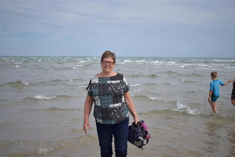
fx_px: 313
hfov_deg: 41.1
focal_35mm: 48
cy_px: 78
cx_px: 118
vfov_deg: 28.1
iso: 200
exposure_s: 1/2500
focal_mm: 32
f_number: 4.5
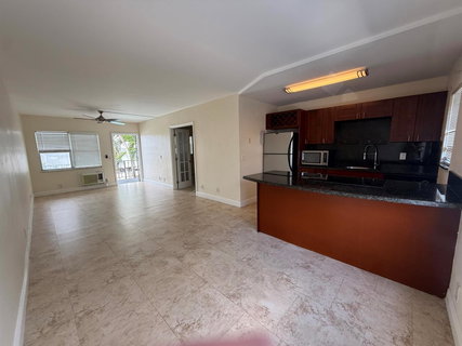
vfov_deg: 85.6
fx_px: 187
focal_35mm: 14
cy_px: 173
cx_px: 231
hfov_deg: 102.1
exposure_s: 1/99
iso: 80
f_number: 2.2
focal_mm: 2.22
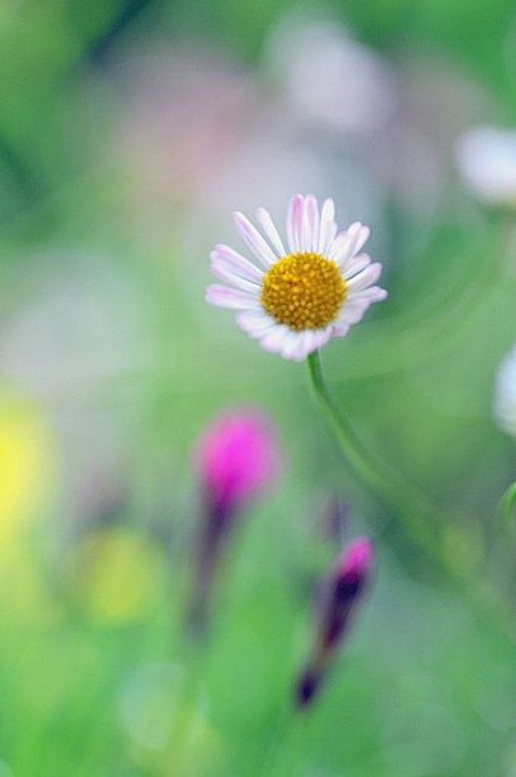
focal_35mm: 135
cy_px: 388
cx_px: 258
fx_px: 2910
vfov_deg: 15.2
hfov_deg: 10.1
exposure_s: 1/125
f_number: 5
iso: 200
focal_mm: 90
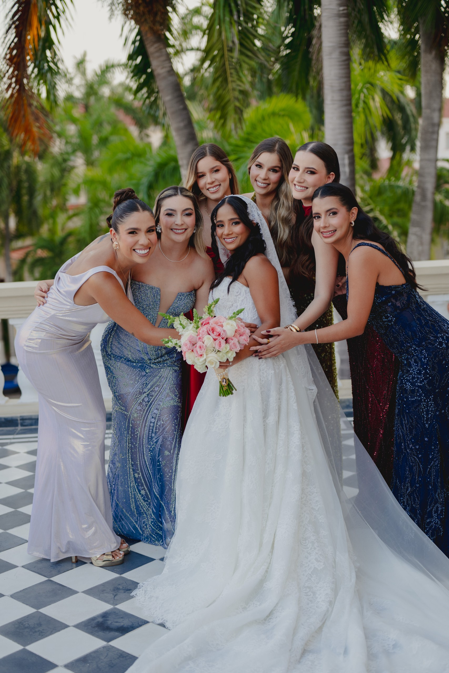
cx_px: 224
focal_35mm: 50
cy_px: 336
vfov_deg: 39.6
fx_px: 935
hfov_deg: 27.0
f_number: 2.5
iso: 160
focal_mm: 50
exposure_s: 1/320
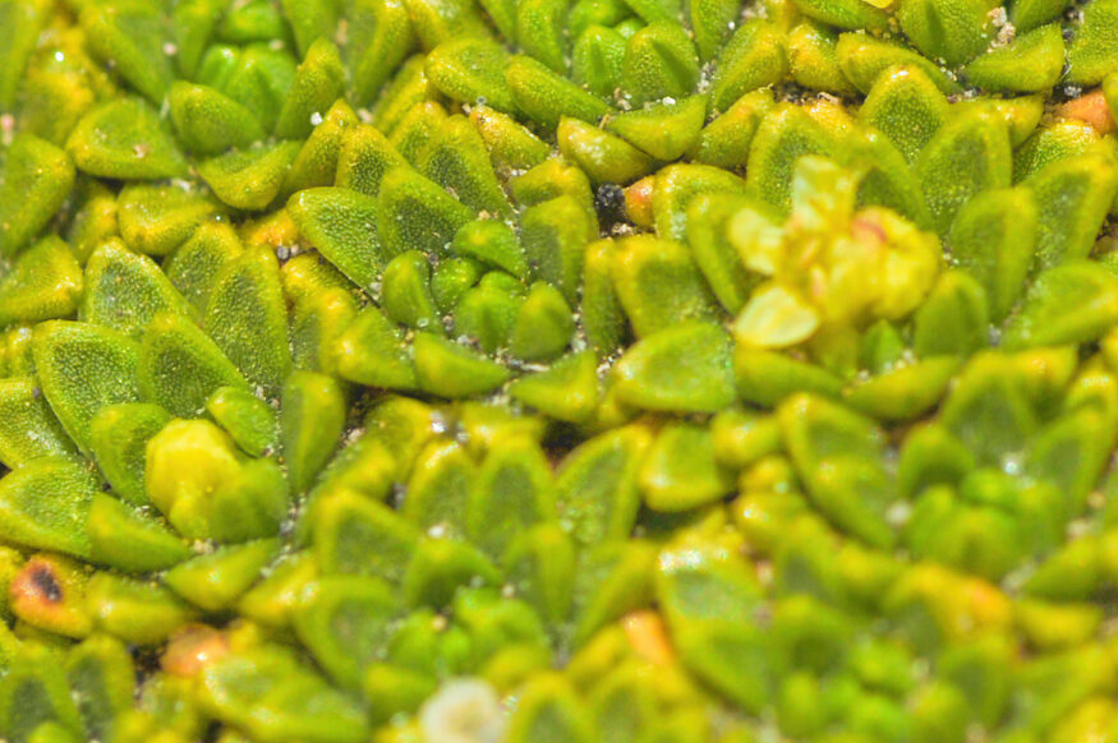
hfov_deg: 3.5
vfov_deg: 2.3
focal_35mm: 585
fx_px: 18153
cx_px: 1543
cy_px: -312
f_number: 16
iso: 250
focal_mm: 200
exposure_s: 1/1250
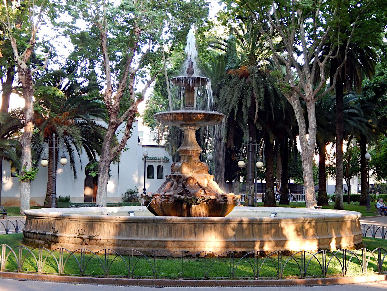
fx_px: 682
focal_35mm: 61
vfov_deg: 24.0
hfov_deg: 31.7
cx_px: 194
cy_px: 146
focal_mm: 10.9
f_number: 4
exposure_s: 1/30
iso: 140
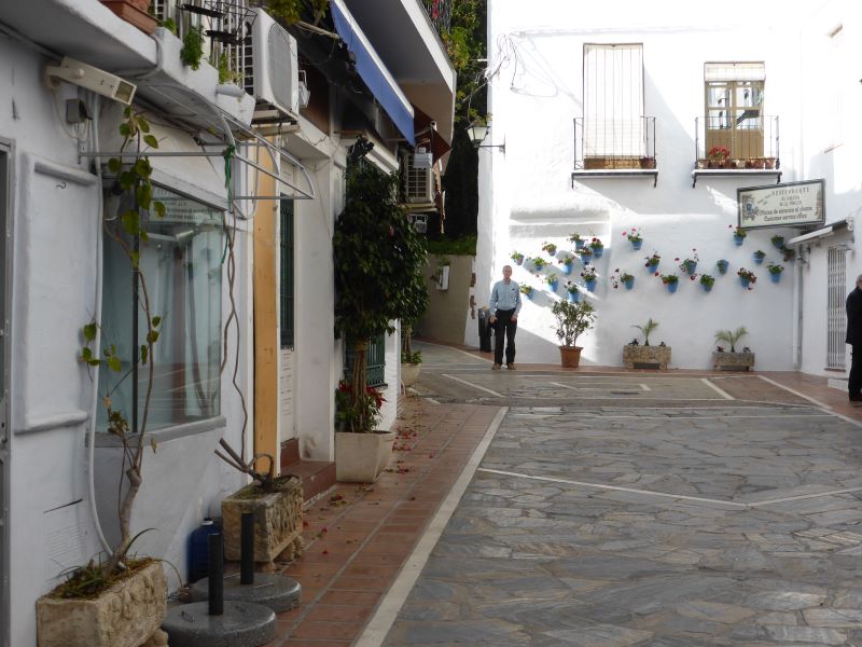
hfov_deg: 38.9
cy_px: 324
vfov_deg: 29.7
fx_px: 1220
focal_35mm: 49
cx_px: 431
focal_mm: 8.5
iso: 100
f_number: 4.2
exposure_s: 1/500
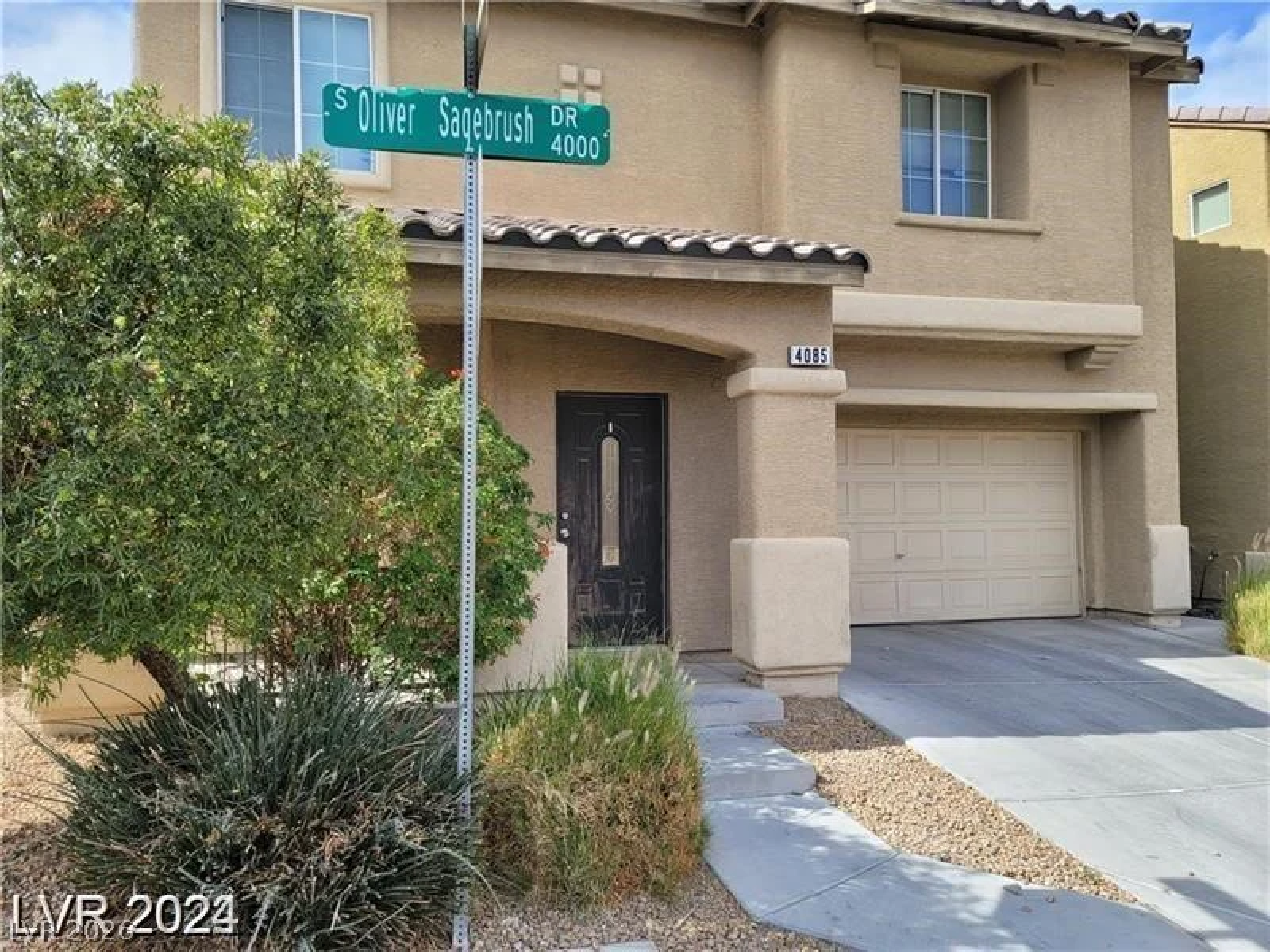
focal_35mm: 25
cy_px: 476
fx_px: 917
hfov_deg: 69.4
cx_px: 635
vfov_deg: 54.9
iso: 20
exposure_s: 1/460
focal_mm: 7
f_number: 1.8
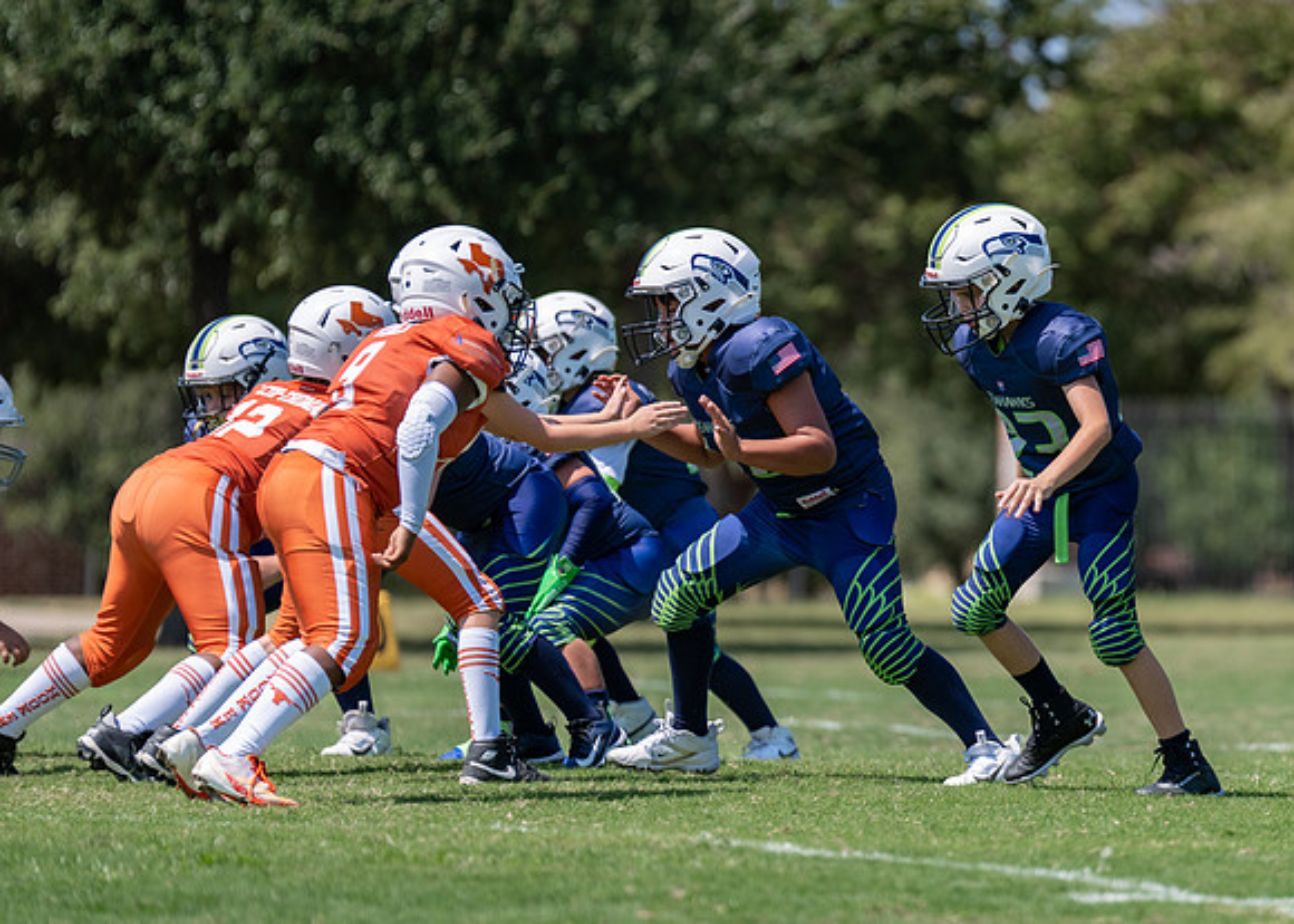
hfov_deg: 6.1
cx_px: 1089
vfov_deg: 4.3
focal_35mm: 332
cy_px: 467
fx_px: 12205
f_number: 2.8
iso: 100
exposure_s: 1/2000
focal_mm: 200
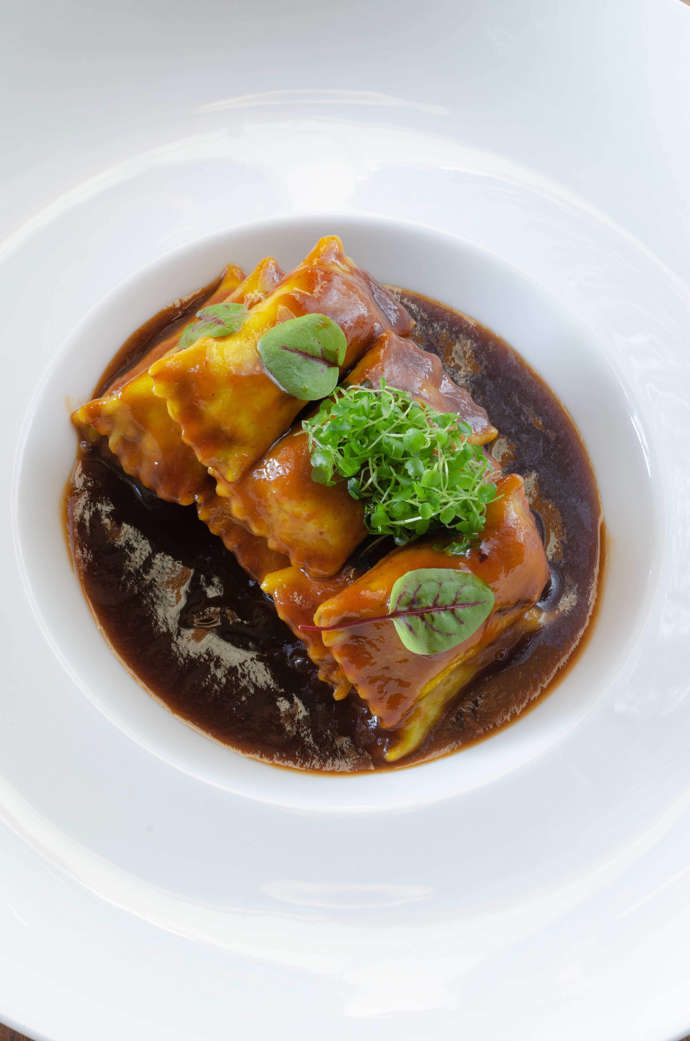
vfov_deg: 27.0
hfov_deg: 18.1
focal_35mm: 75
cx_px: 345
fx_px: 2166
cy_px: 520
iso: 100
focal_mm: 50
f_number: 14
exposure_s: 4
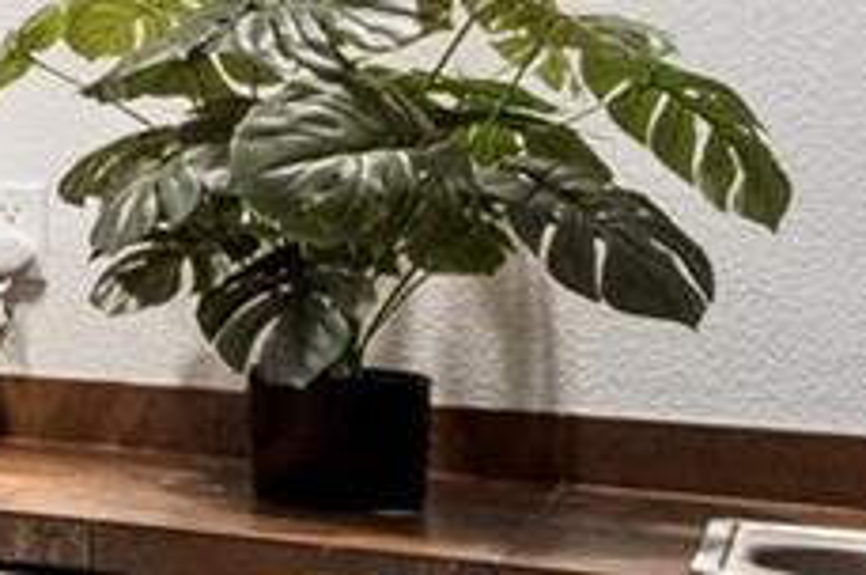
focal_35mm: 102
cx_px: -1558
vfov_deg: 13.4
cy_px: 108
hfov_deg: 12.3
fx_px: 2438
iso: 800
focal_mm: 14.5
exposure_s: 1/15
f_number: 9
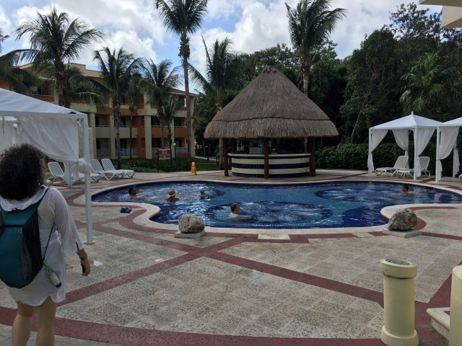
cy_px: 173
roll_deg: +1.1
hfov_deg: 61.7
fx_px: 387
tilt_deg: -5.2
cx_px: 231
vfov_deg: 48.2
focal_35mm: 29
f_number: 2.2
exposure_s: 1/1538
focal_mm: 4.15
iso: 25
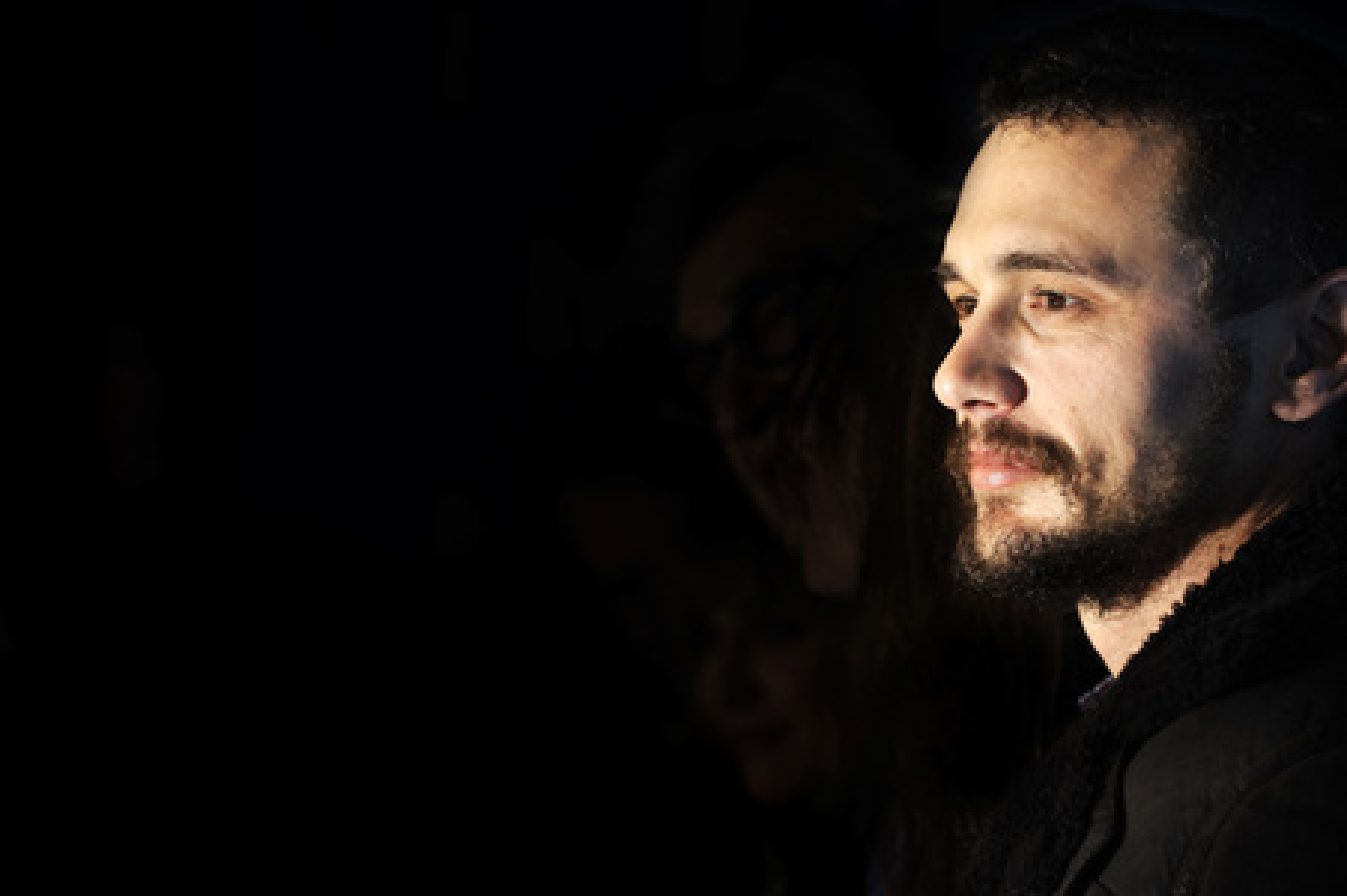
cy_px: 448
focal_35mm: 200
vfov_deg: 6.9
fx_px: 7478
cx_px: 674
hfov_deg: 10.3
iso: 200
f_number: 7.1
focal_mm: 200
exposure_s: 1/200
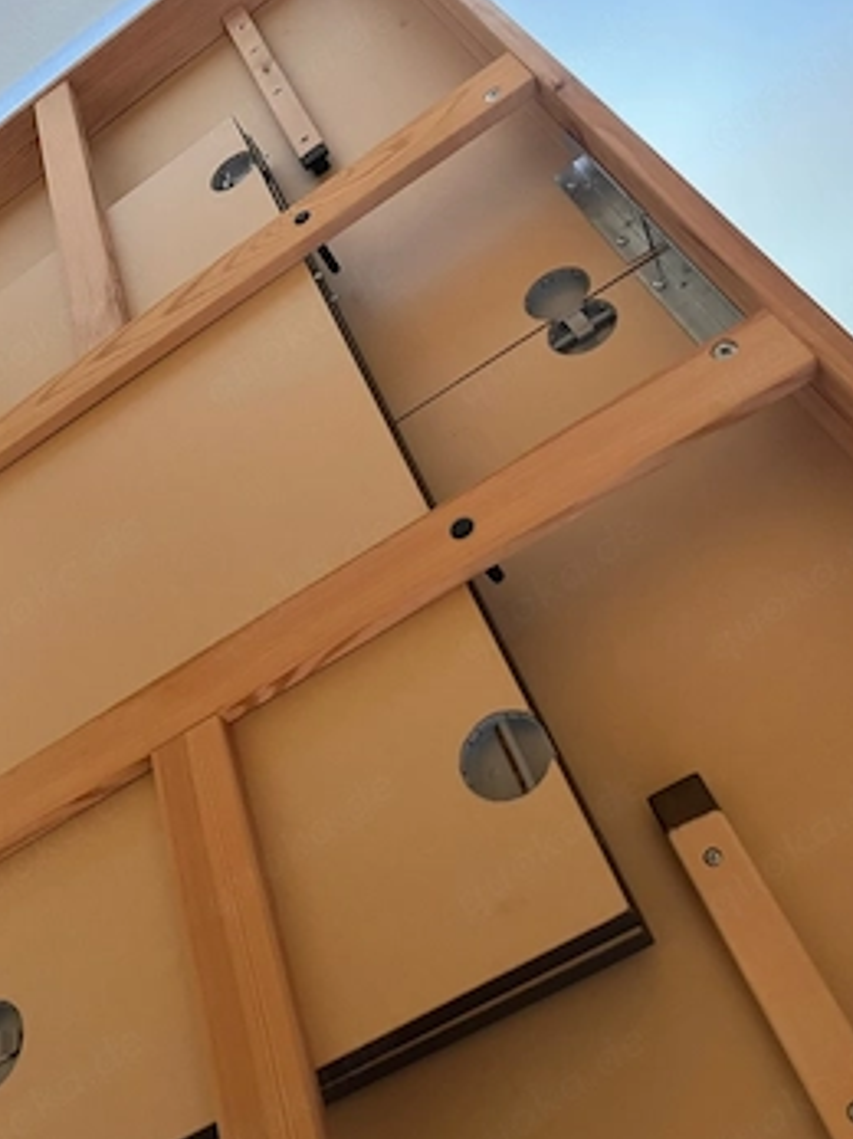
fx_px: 986
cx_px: 371
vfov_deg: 59.9
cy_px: 624
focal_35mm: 30
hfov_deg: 46.7
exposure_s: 1/38
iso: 640
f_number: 1.6
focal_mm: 5.1
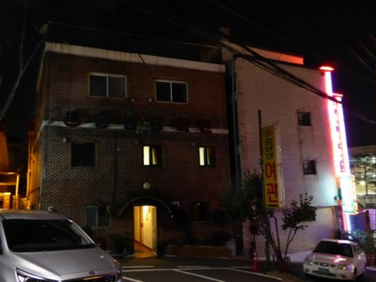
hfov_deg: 61.6
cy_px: 141
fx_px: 315
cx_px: 188
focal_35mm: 29
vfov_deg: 48.3
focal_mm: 5
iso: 800
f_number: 3.5
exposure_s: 1/5
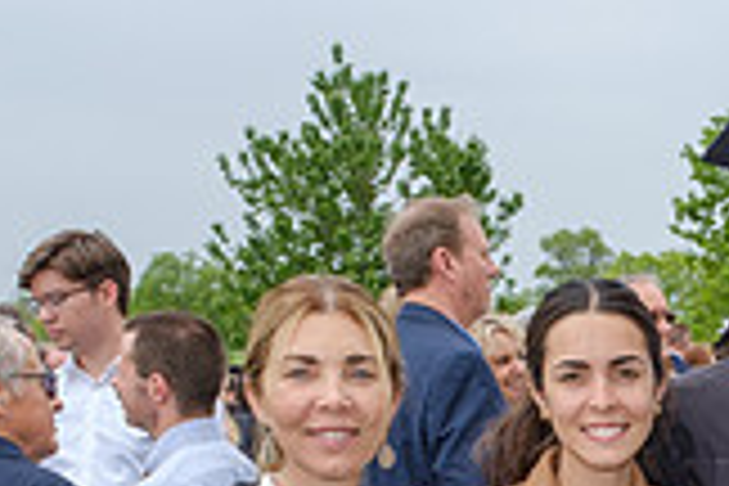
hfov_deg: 20.8
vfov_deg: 13.5
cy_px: 813
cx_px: 814
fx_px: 1883
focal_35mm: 93
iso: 200
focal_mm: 16
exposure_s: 1/125
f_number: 8
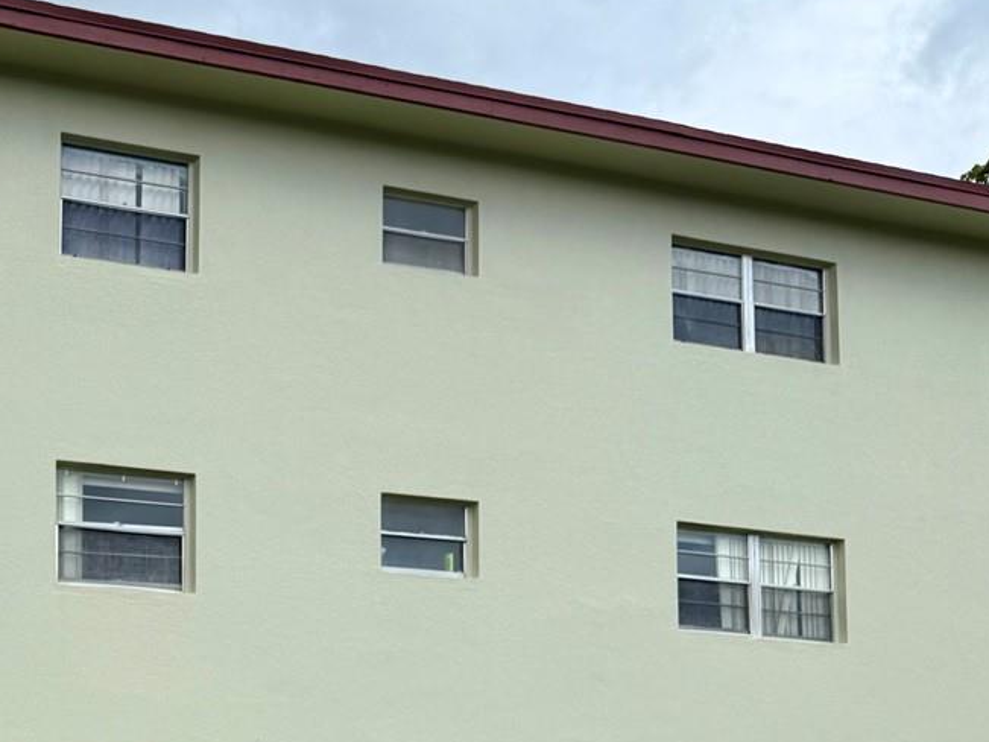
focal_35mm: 59
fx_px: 1685
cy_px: 777
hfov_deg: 30.2
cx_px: -24
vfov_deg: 23.5
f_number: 1.78
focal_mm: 6.76
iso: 80
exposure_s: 1/2445
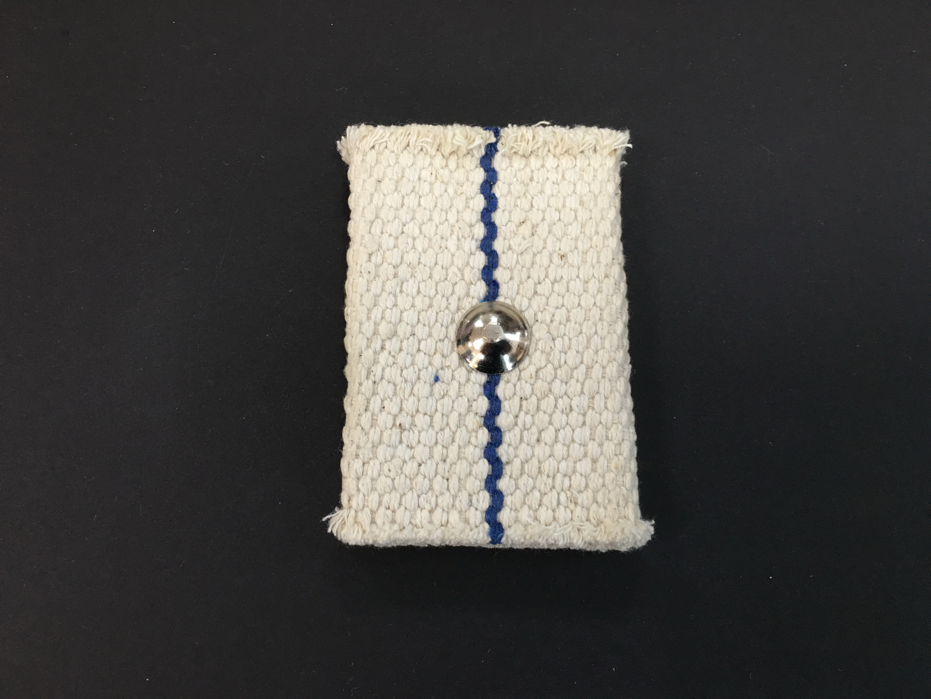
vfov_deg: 48.2
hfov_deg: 61.7
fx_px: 780
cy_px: 350
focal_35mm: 29
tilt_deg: -75.6
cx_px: 466
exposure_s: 1/17
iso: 50
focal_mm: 4.15
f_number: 2.2
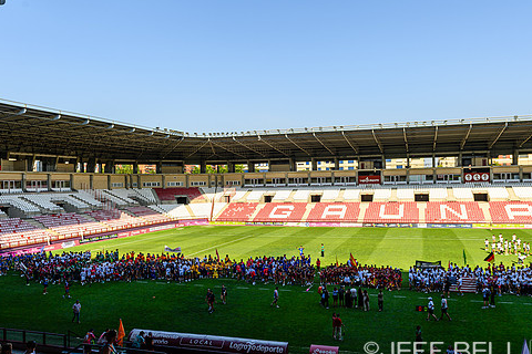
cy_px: 182
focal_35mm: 29
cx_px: 290
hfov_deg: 63.5
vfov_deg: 45.0
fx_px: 429
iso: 100
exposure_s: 1/320
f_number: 5.6
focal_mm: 24
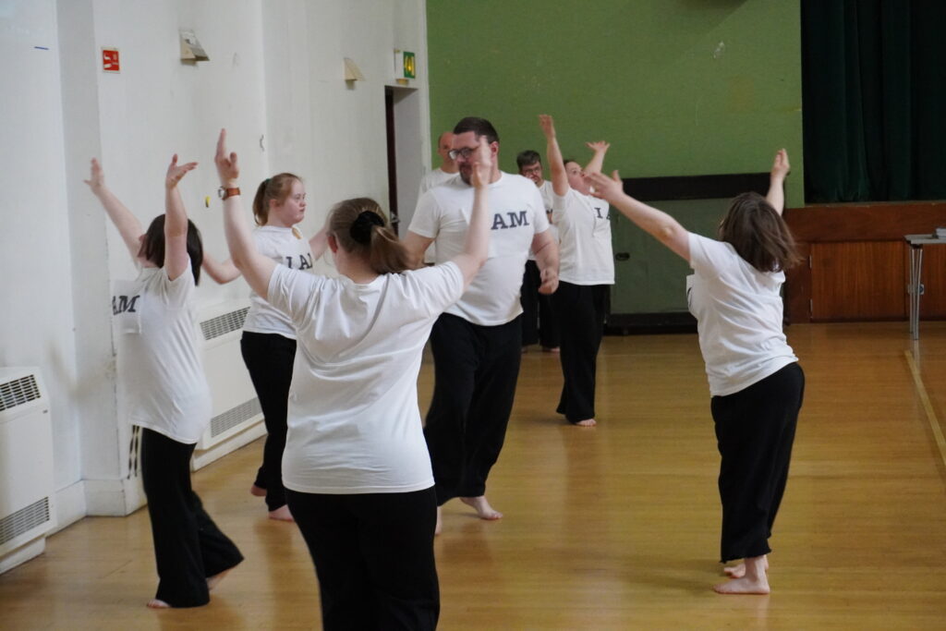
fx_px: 1932
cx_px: 473
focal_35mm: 74
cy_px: 316
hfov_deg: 27.5
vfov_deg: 18.6
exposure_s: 1/100
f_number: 5.6
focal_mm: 49
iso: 6400
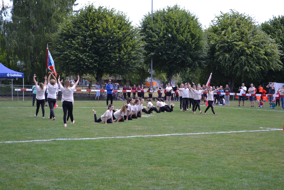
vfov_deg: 20.2
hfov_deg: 29.9
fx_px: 532
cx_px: 142
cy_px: 95
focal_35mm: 68
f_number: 5.6
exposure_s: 1/125
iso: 100
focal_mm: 45
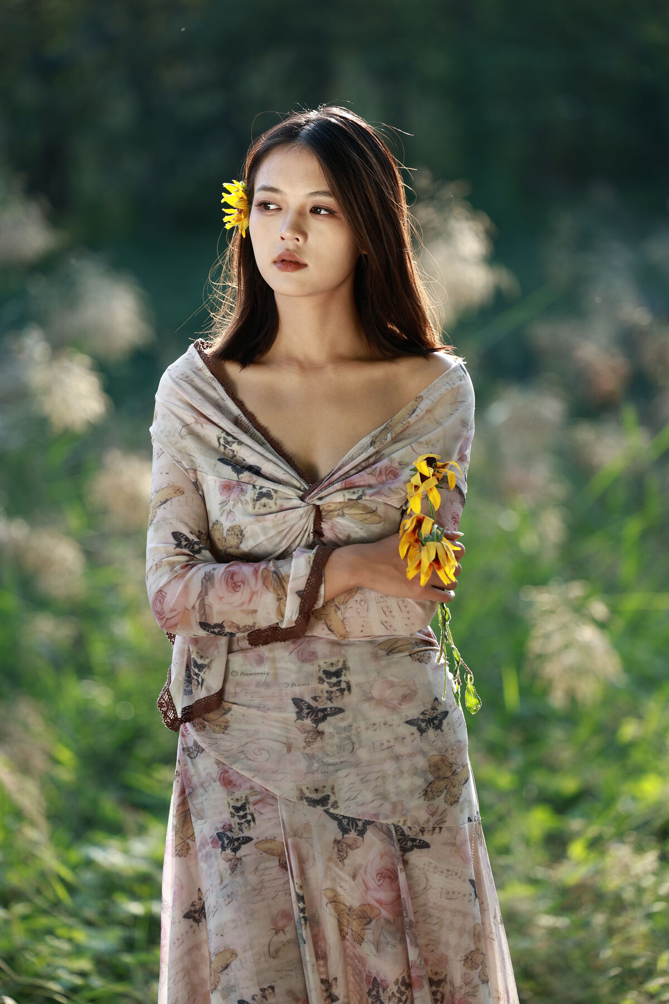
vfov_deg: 15.3
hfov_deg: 10.2
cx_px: 334
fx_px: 3735
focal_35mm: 134
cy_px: 502
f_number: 2.8
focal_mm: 135
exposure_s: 1/320
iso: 100
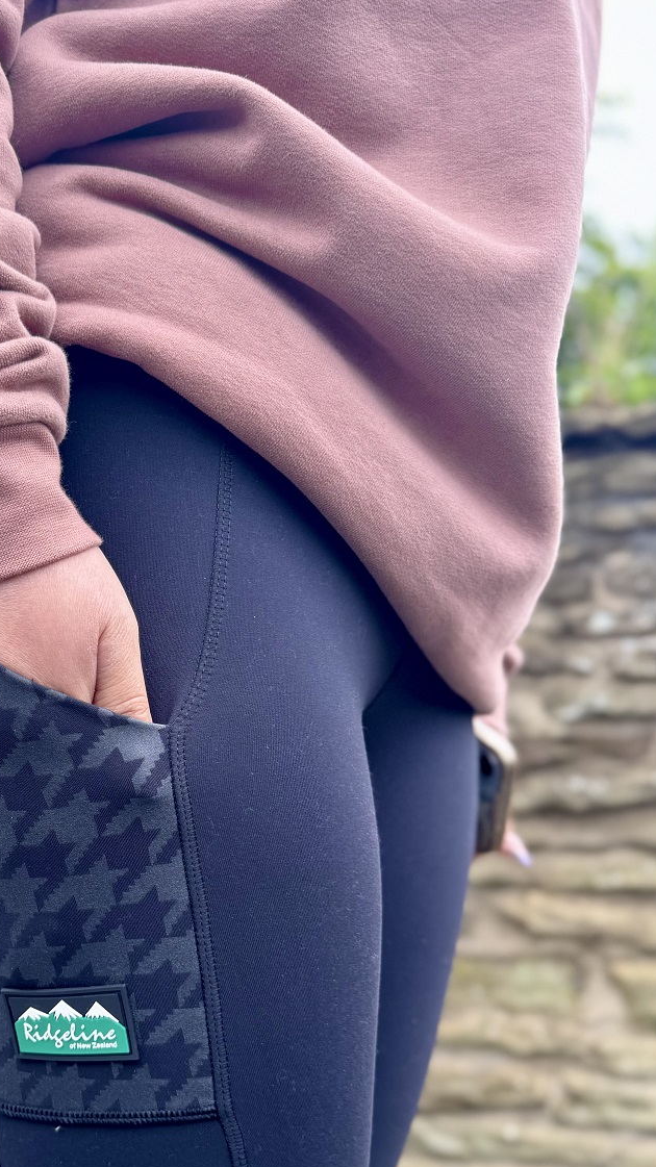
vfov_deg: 56.0
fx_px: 1083
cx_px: 89
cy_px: 721
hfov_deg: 32.3
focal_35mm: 35
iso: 80
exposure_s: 1/184
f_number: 1.78
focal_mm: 6.76
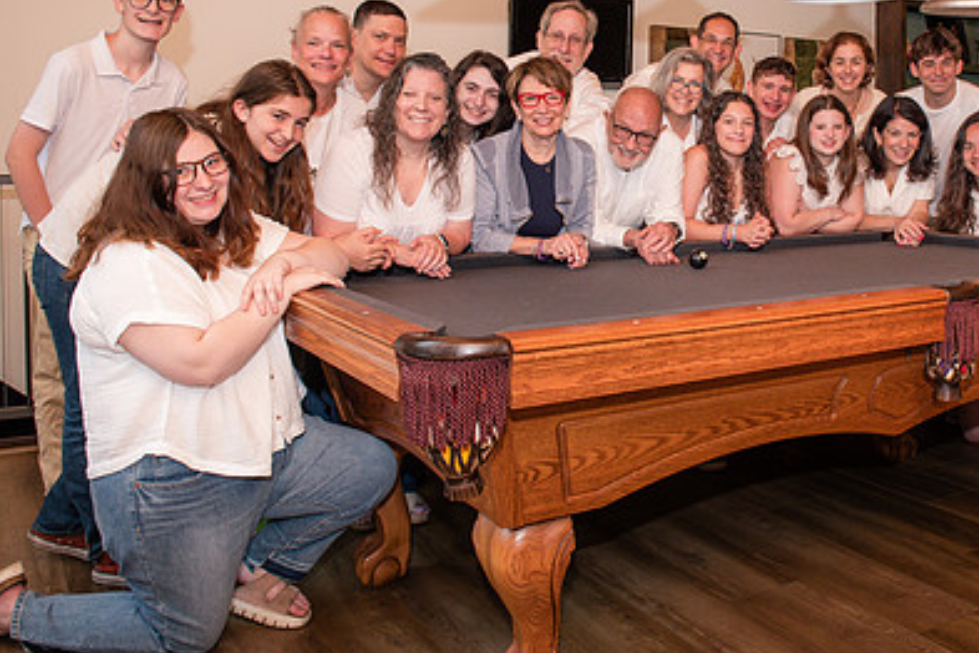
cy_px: 184
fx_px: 1006
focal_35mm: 37
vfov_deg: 35.3
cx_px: 674
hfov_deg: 50.7
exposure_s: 1/125
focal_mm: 24
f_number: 8
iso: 800
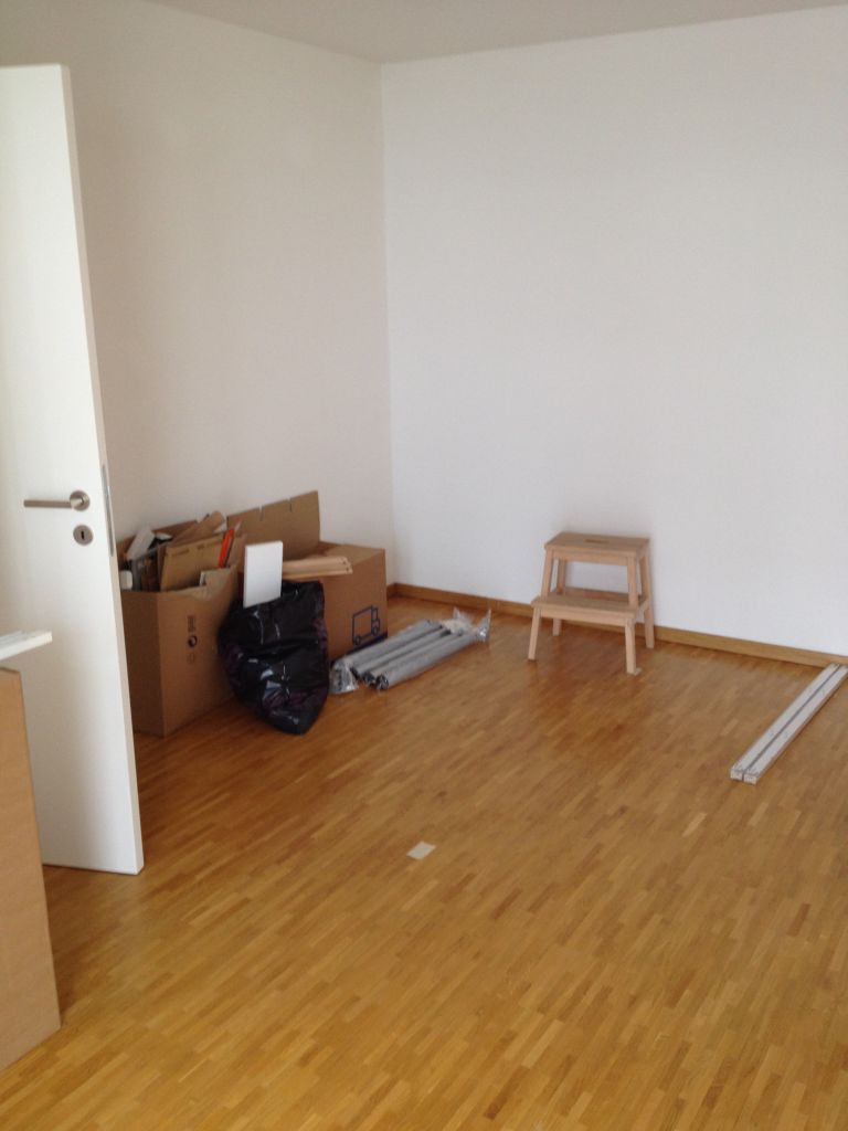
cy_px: 566
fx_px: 1143
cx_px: 424
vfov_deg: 52.6
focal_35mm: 35
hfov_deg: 40.7
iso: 100
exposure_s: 1/20
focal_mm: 4.28
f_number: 2.4
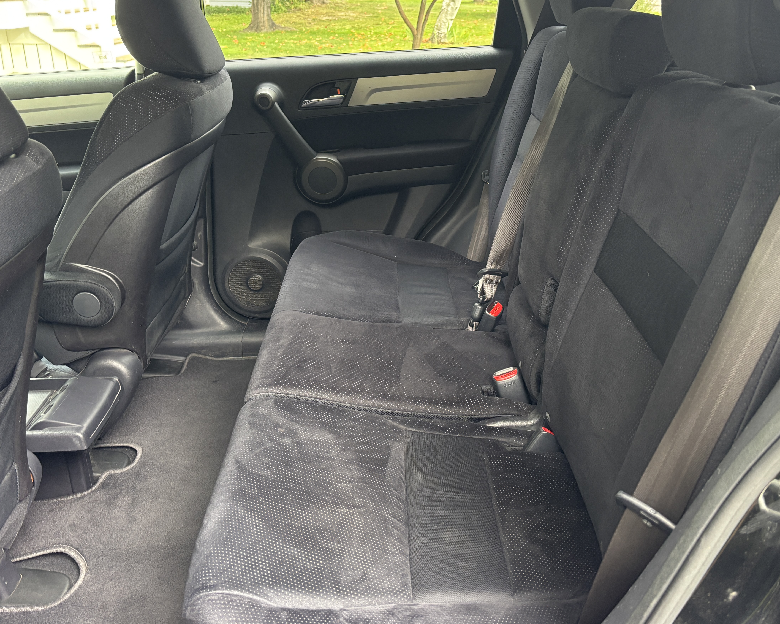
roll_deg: -1.3
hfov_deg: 54.2
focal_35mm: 33
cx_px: 417
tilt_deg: -20.1
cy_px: 264
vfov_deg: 44.4
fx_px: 762
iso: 250
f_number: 1.6
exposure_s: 1/60
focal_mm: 5.96
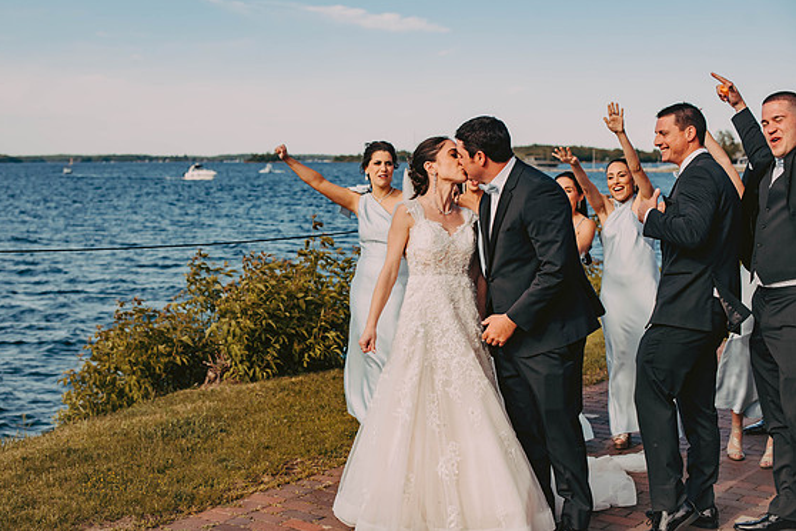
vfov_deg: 26.0
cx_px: 384
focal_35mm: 52
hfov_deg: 38.2
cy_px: 256
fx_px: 1150
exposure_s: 1/2500
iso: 200
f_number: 4
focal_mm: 50
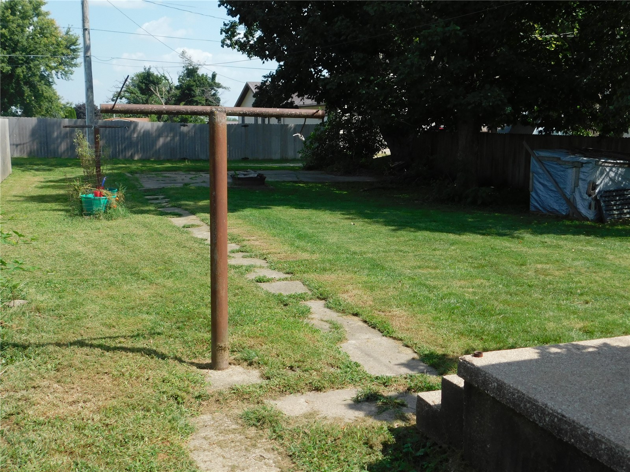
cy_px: 236
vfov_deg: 39.7
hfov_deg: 51.4
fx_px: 655
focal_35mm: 36
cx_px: 315
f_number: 3.5
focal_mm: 6.3
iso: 125
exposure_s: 1/800
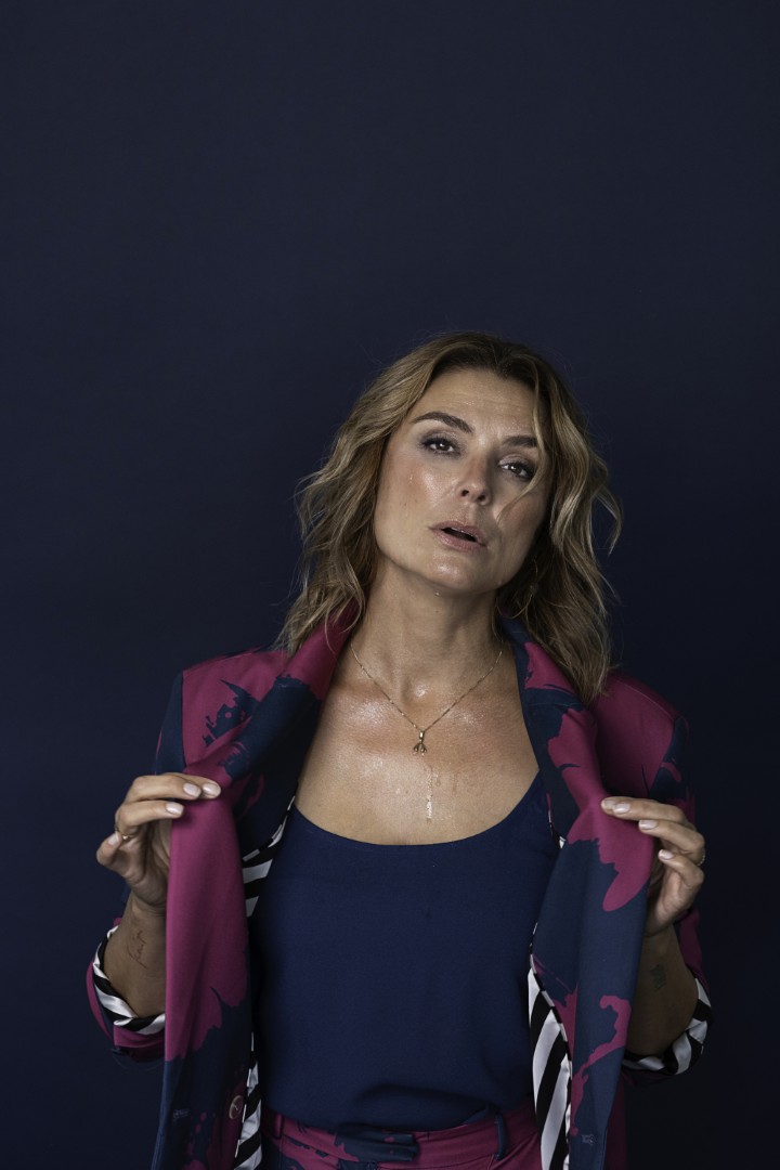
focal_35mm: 84
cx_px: 390
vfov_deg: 24.2
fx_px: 2730
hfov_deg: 16.3
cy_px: 585
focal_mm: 56
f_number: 4
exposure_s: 1/125
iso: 640
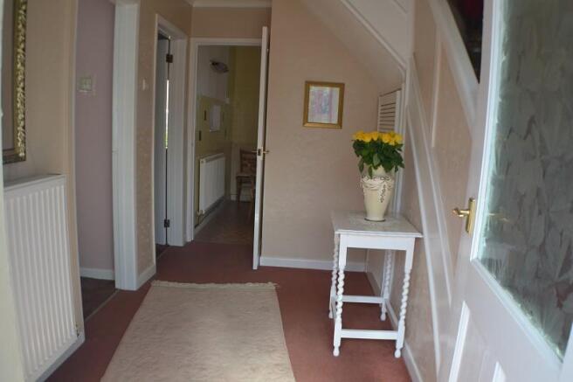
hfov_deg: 53.1
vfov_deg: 36.9
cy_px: 191
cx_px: 286
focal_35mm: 36
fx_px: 573
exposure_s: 1/125
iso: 160
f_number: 4
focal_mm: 24
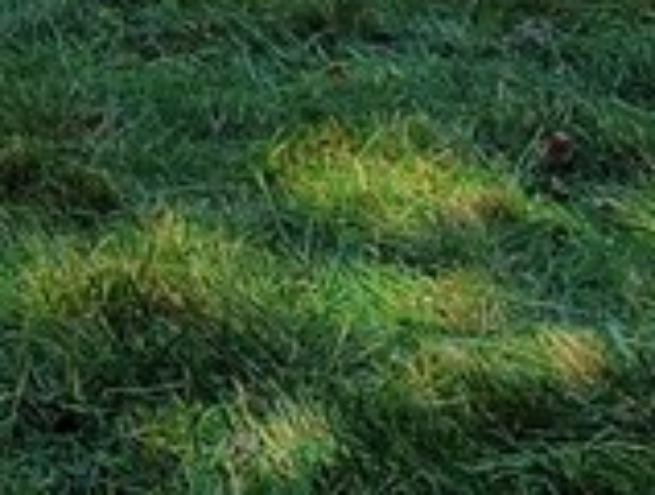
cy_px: -722
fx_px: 3167
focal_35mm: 167
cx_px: -923
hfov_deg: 10.2
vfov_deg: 8.2
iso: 50
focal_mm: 4.3
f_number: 2.4
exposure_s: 1/644
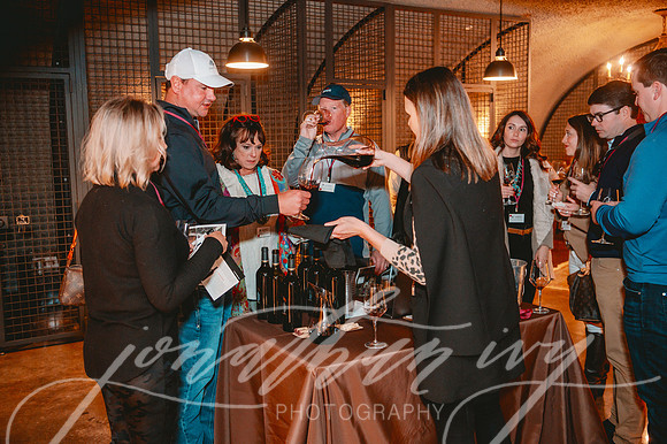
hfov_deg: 55.8
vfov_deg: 38.8
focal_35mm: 34
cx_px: 334
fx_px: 630
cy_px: 222
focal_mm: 34
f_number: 3.5
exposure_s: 1/60
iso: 2000
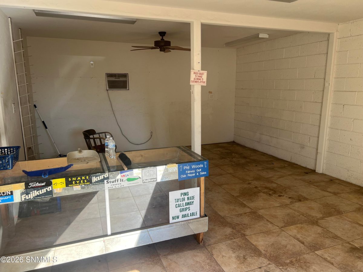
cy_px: 136
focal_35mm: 26
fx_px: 273
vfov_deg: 53.1
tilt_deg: -10.5
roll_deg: +0.8
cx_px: 182
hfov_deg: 67.3
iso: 50
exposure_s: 1/364
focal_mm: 5.7
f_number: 1.5
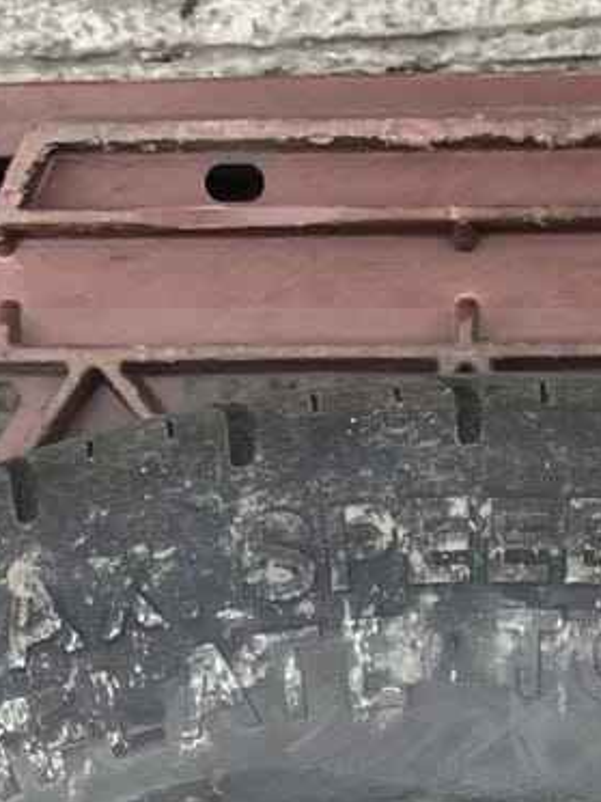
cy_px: 1964
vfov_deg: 11.3
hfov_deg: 10.3
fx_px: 3310
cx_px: 575
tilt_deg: -71.1
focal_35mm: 143
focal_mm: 5.1
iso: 50
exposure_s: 1/515
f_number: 1.6
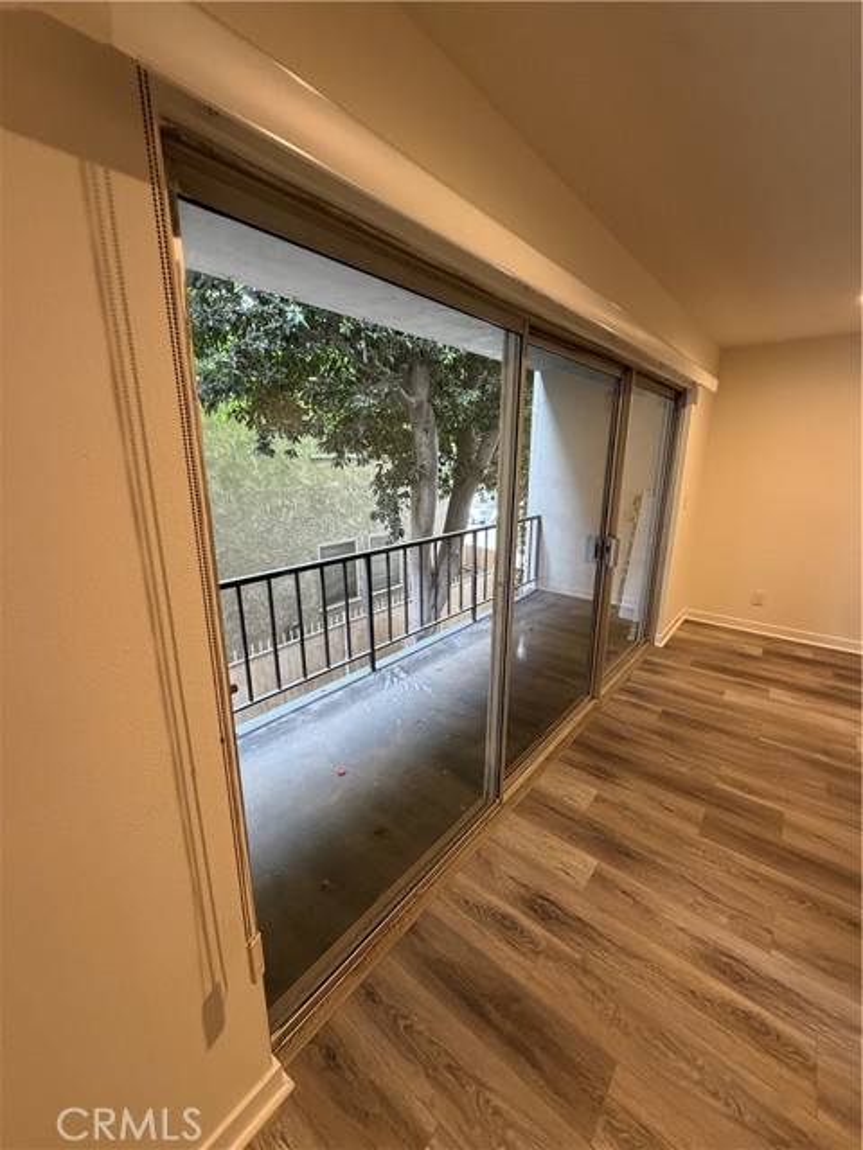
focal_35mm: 14
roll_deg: -0.6
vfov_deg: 102.1
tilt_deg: -14.1
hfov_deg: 85.7
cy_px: 575
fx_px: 465
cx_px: 432
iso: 400
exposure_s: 1/60
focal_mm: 2.22
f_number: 2.2
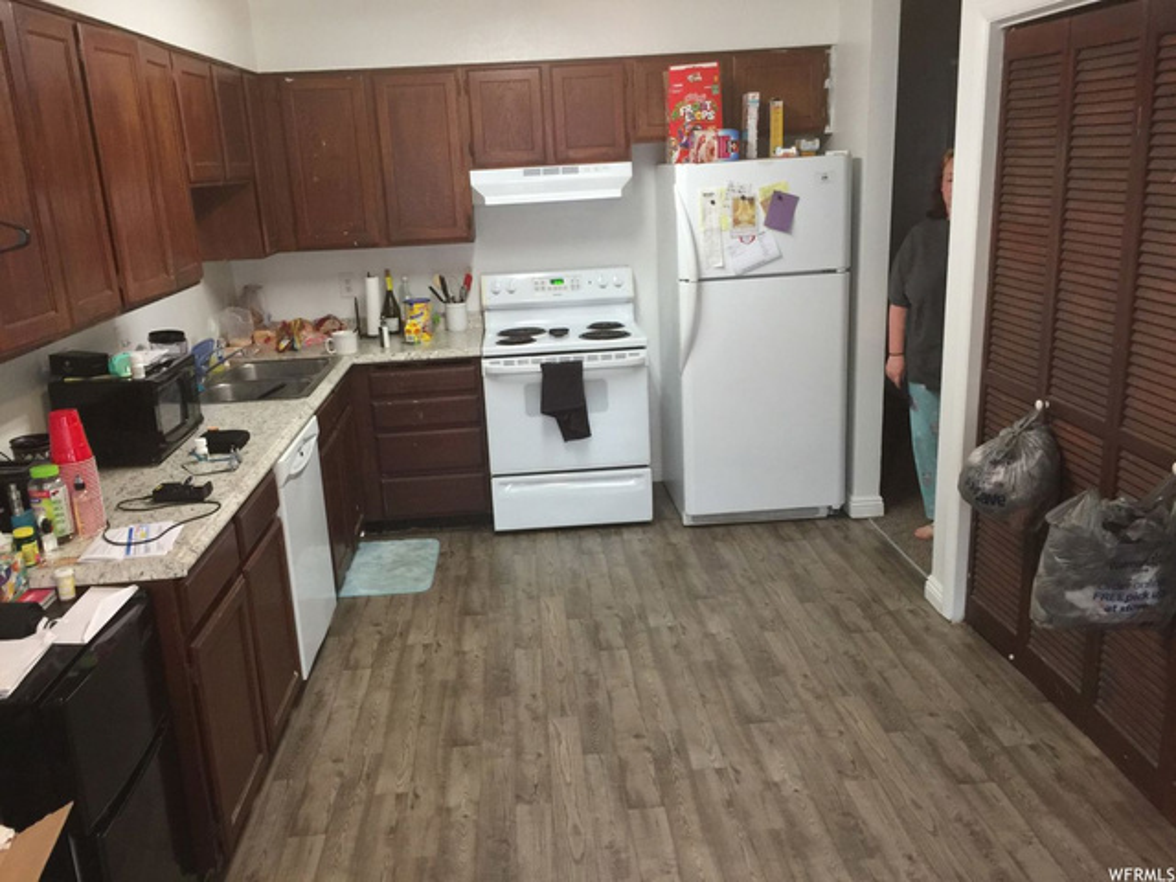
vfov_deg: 48.2
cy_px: 441
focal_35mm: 29
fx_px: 985
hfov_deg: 61.7
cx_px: 588
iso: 100
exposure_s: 1/15
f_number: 2.2
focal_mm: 4.15
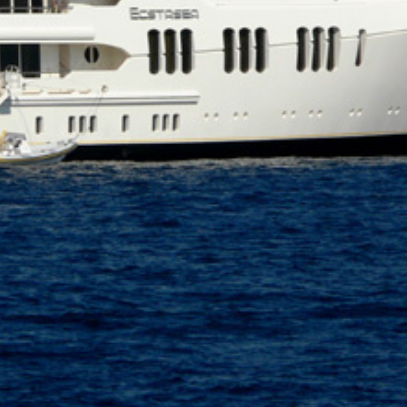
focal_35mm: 980
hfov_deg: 1.8
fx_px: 13036
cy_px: -16
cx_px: -2
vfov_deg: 1.8
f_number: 6.3
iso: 80
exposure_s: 1/500
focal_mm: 69.2
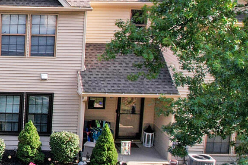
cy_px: 43
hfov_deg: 14.8
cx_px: -242
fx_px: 792
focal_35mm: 115
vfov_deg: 11.9
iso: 100
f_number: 2.8
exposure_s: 1/160
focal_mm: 8.38
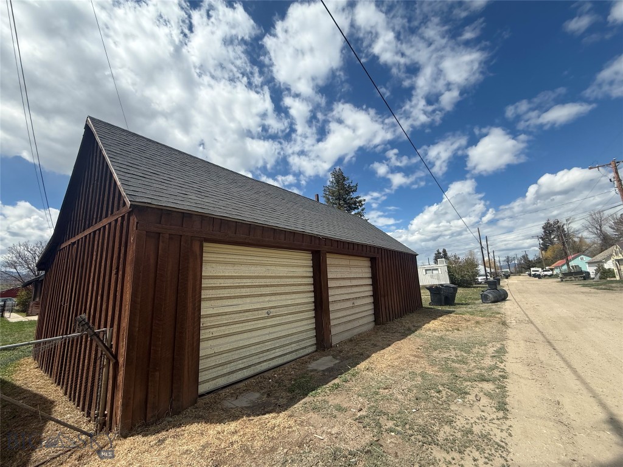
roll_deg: +3.3
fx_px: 252
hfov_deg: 102.1
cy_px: 234
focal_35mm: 14
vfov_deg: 85.7
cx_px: 312
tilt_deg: +11.5
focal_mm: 2.22
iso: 50
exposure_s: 1/2611
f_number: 2.2
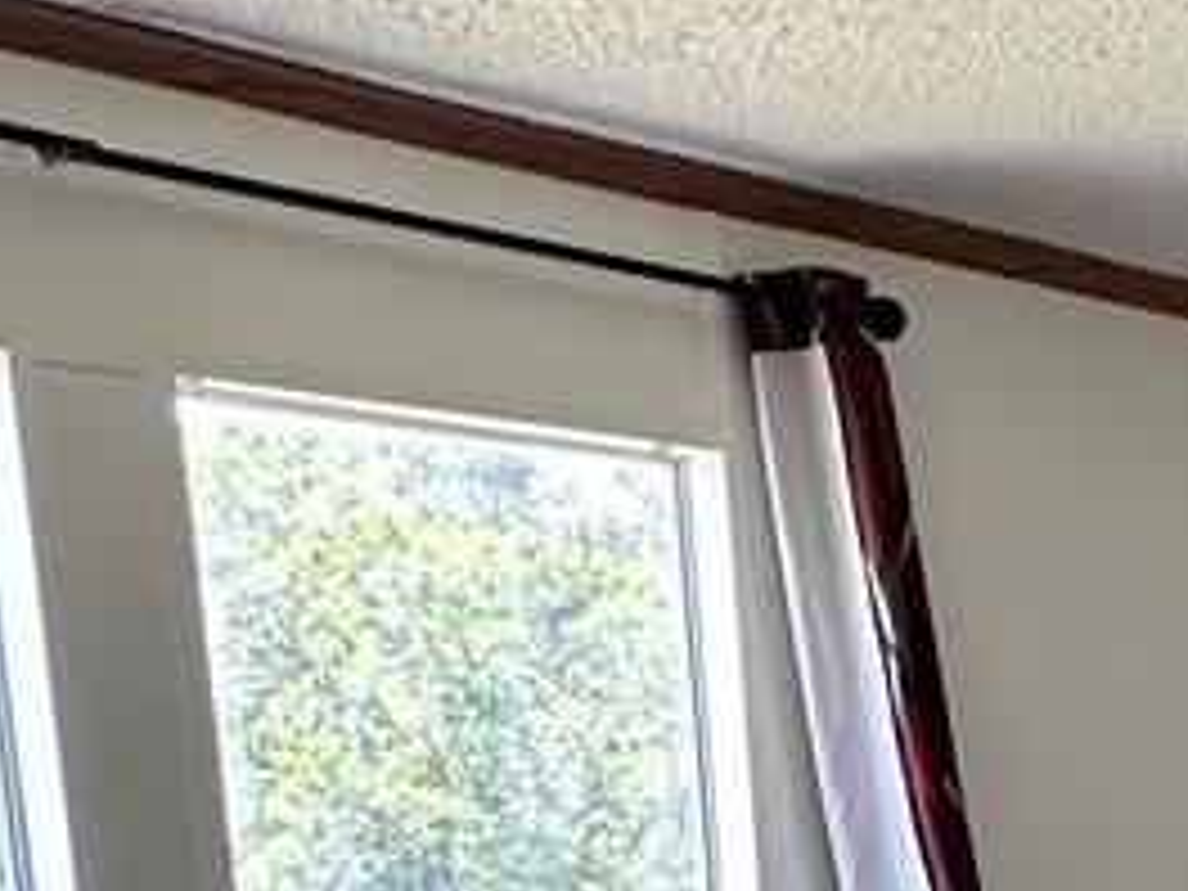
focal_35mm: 85
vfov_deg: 15.6
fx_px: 2917
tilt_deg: -10.5
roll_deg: +0.2
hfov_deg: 19.8
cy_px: 1436
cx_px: 1796
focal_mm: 2.22
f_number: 2.2
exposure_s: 1/120
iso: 200
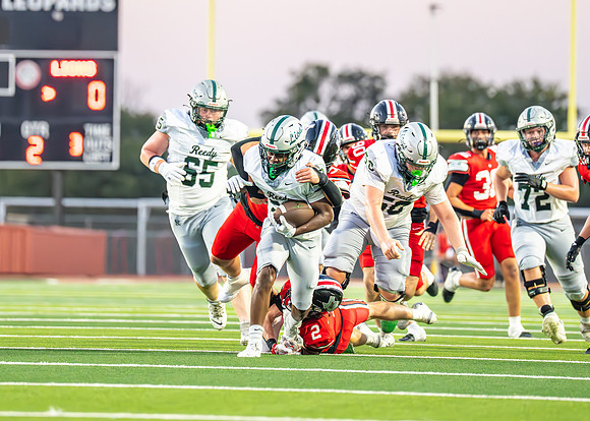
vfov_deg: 4.1
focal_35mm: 354
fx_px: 5923
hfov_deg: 5.7
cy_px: 101
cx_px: 305
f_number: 2.8
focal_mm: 200
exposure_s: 1/1250
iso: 5000
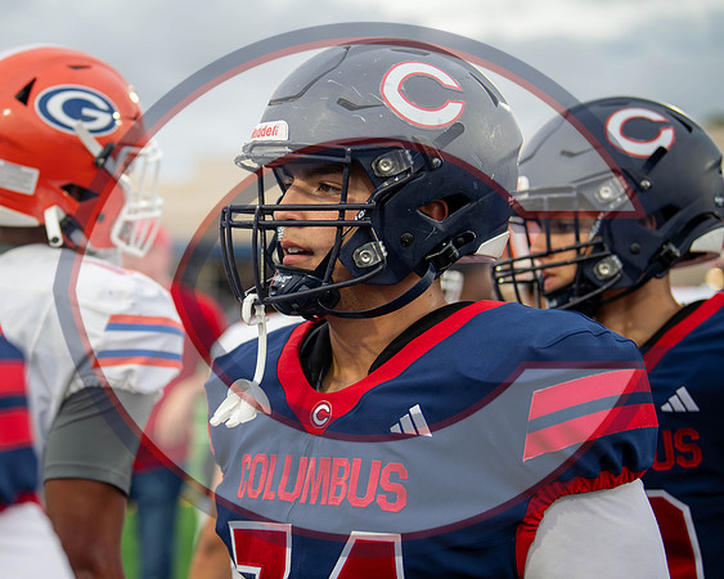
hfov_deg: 21.5
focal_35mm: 89
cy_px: 317
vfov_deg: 17.3
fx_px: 1904
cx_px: 248
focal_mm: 72
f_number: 2.8
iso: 1000
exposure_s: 1/1000
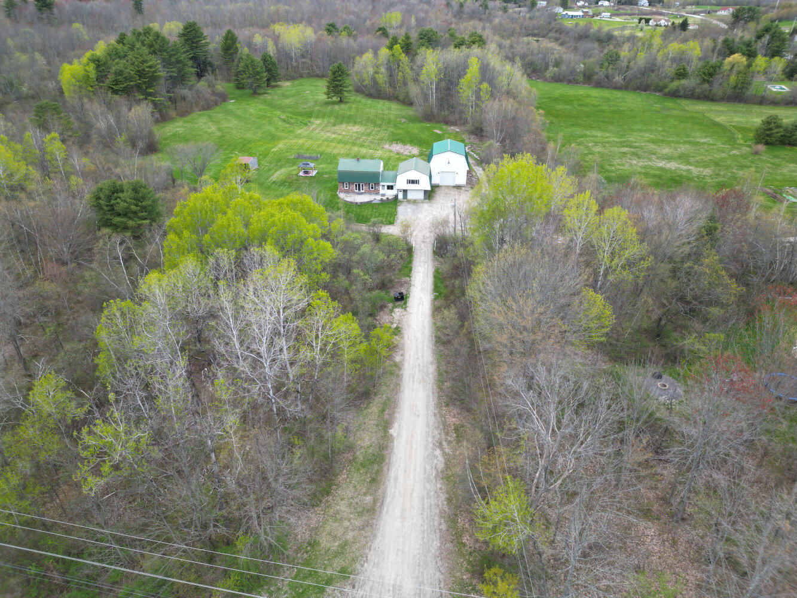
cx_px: 398
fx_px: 553
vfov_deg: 56.8
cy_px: 299
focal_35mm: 24
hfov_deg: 71.6
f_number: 1.7
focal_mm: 6.72
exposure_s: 1/350
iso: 100
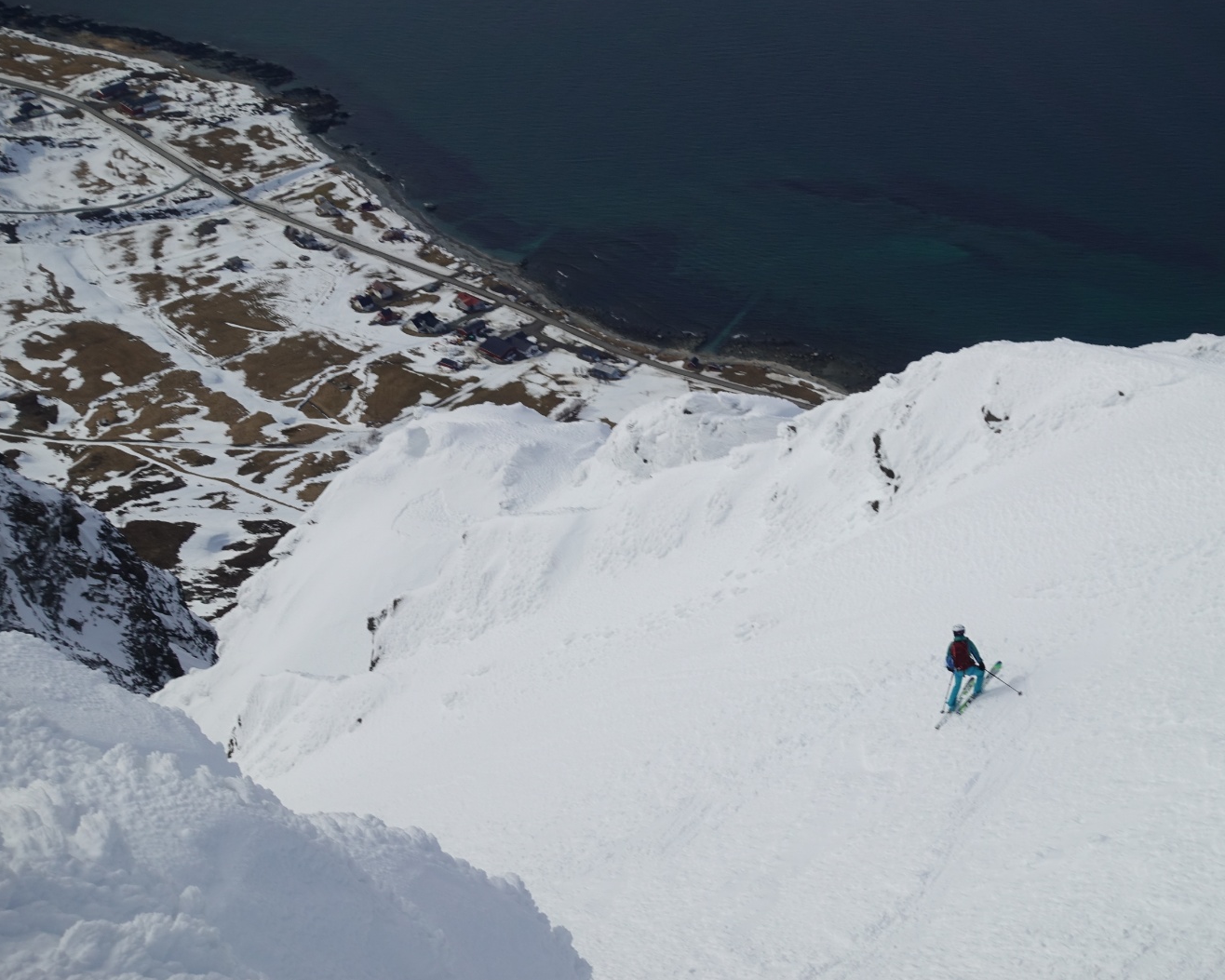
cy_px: 485
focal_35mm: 73
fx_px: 2647
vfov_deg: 21.0
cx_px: 711
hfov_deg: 26.0
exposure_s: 1/125
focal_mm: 23.34
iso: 125
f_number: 5.6
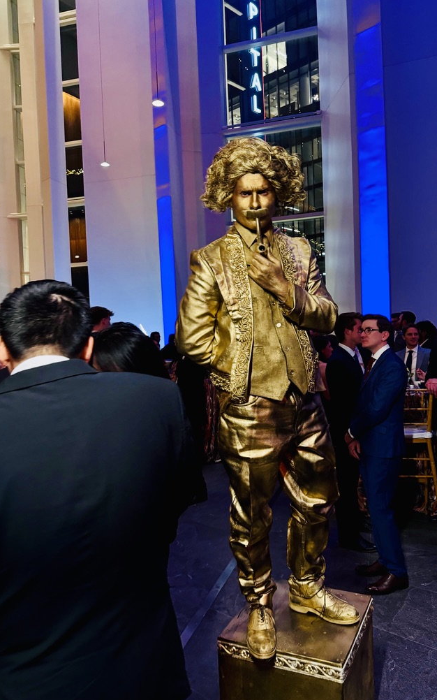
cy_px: 346
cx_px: 264
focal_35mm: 26
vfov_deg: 70.4
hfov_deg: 47.3
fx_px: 496
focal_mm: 6.76
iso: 640
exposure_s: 1/40
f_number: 1.78
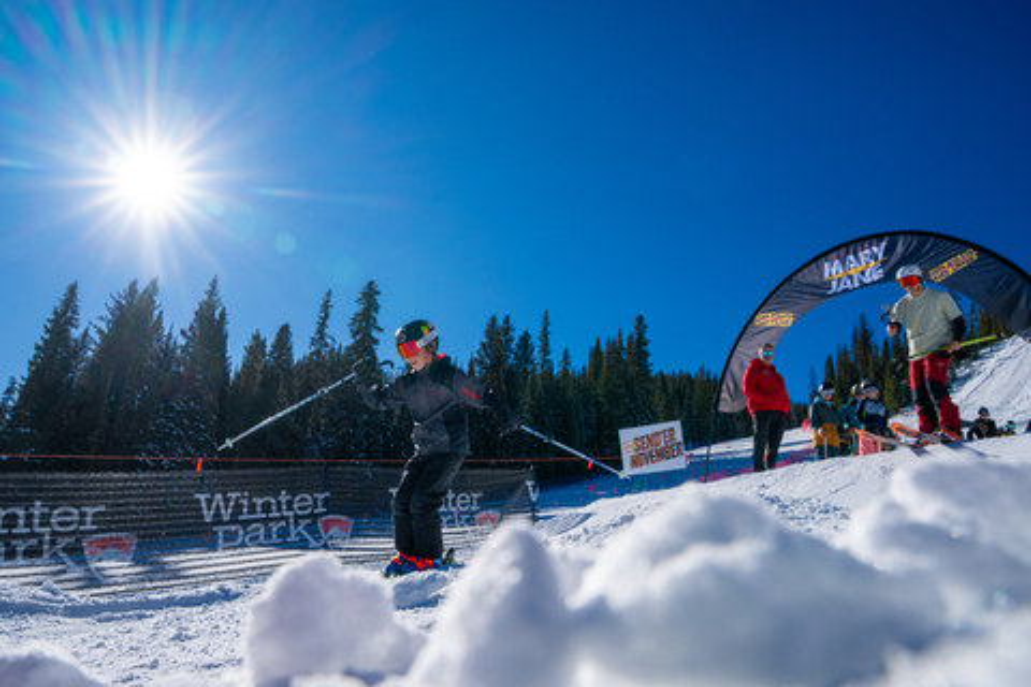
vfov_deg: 47.4
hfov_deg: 66.7
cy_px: 342
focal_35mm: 27
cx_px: 495
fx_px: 783
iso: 800
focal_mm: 25
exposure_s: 1/2500
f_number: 9
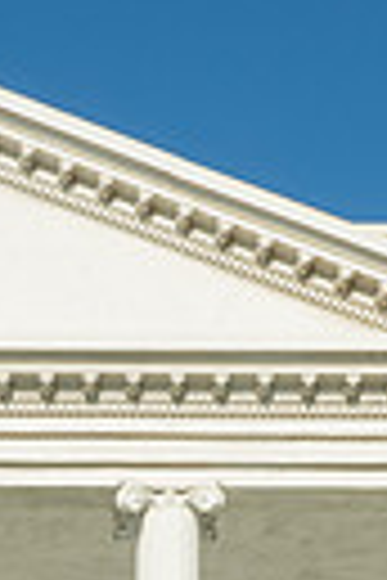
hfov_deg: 10.7
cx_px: -69
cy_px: 953
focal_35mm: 126
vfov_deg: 14.7
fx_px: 2032
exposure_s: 1/200
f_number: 16
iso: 200
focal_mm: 24
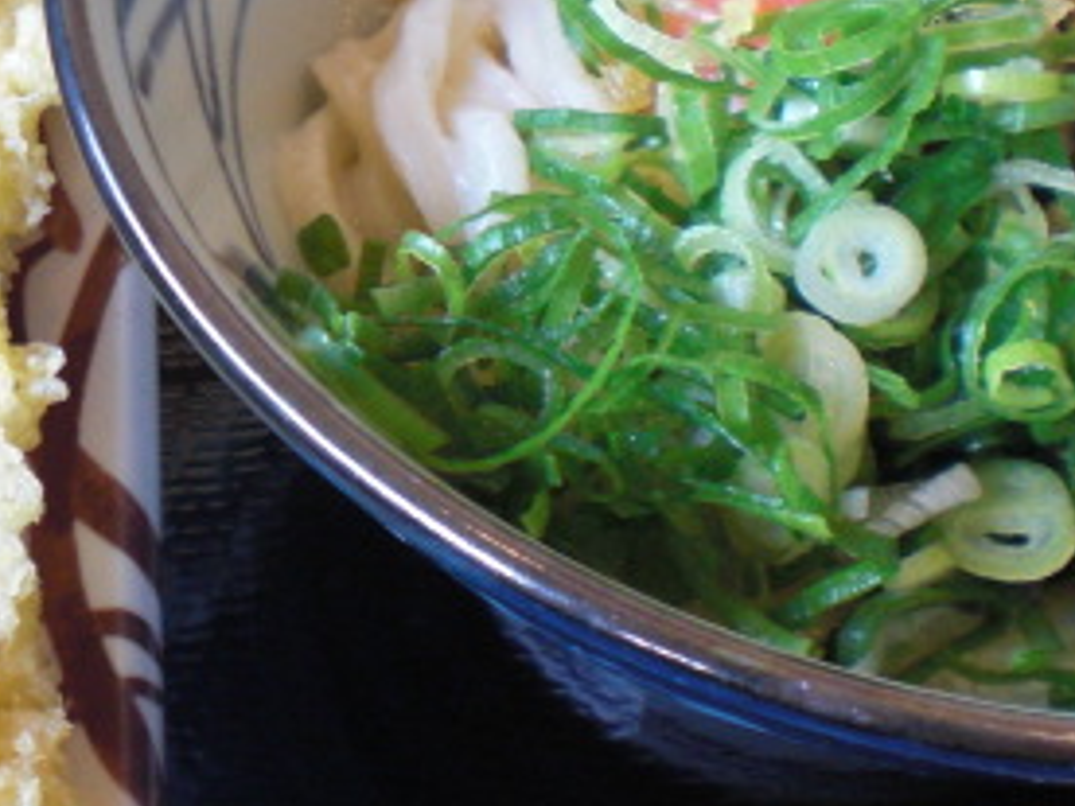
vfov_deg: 16.7
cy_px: 245
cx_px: 140
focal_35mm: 88
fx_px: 2733
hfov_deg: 21.8
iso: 200
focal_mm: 6.3
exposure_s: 1/60
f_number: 3.1
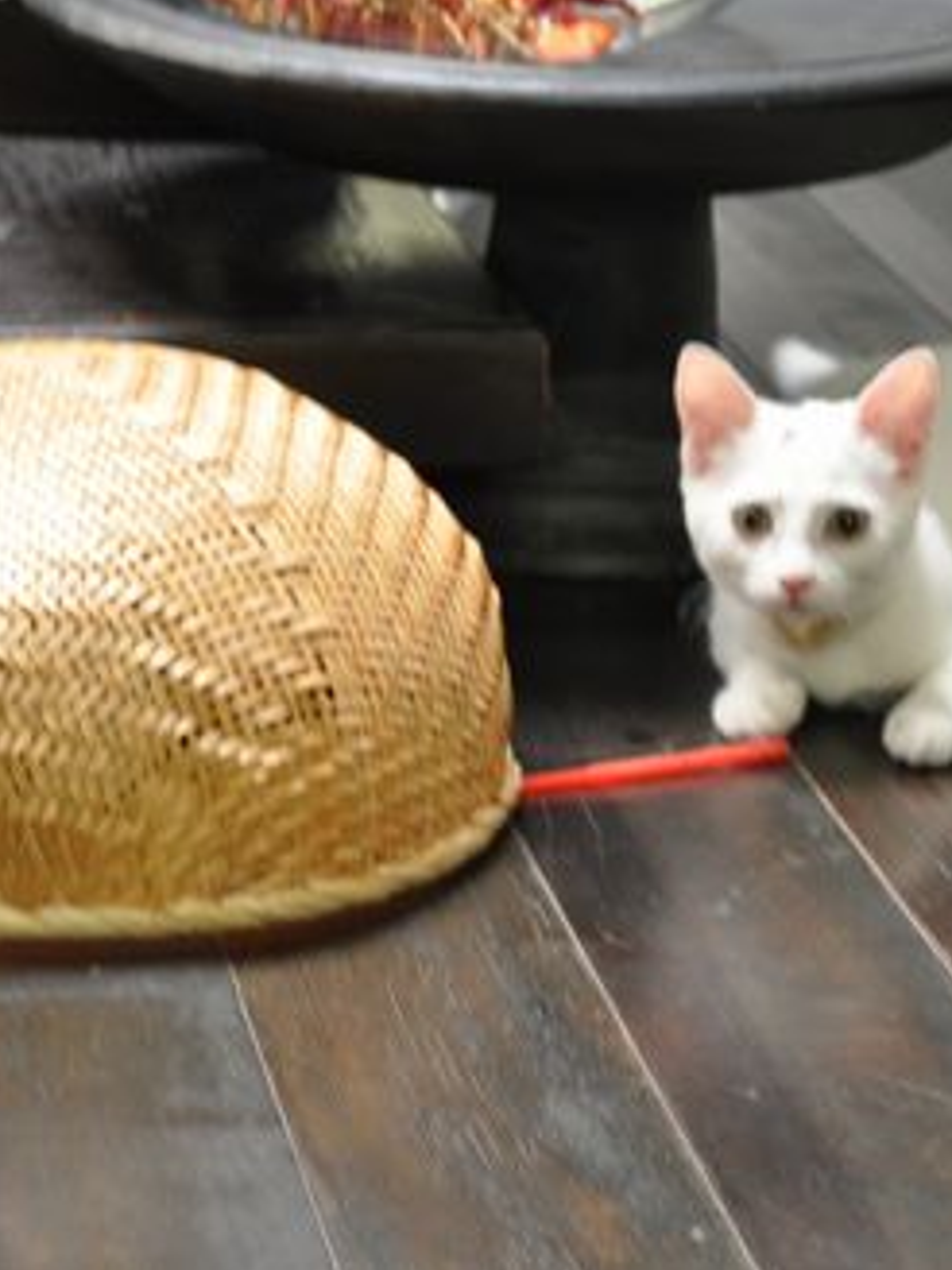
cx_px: 391
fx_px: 4987
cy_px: 635
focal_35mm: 136
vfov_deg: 14.5
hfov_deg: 10.9
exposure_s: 1/3
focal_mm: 62
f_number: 5.6
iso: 800
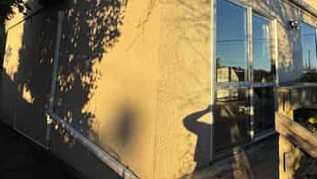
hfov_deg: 65.1
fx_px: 236
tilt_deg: +8.2
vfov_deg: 40.3
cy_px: 43
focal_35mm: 28
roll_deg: -0.5
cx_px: 224
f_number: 2.2
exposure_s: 1/709
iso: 50
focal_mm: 2.22
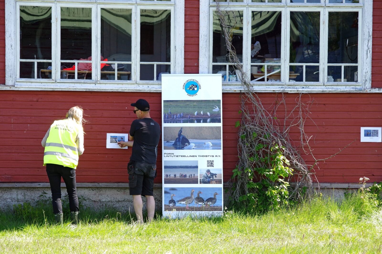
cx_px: 191
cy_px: 127
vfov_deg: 12.2
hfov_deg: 18.3
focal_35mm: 112
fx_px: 1187
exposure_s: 1/400
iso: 800
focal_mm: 75
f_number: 8
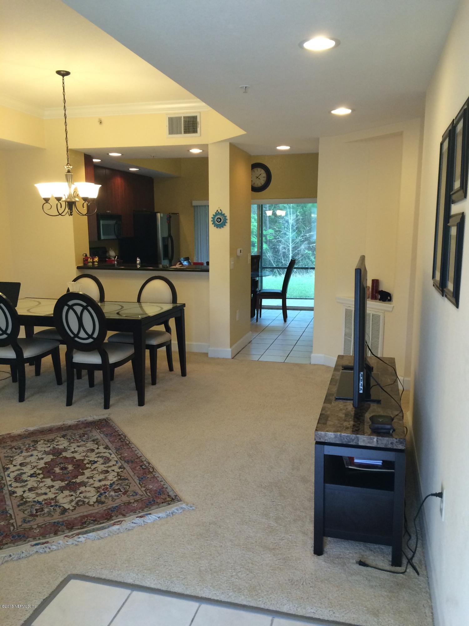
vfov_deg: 61.7
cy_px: 313
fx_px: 524
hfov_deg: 48.2
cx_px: 234
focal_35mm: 29
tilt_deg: -9.9
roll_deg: +2.3
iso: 50
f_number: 2.2
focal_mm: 4.15
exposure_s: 1/30
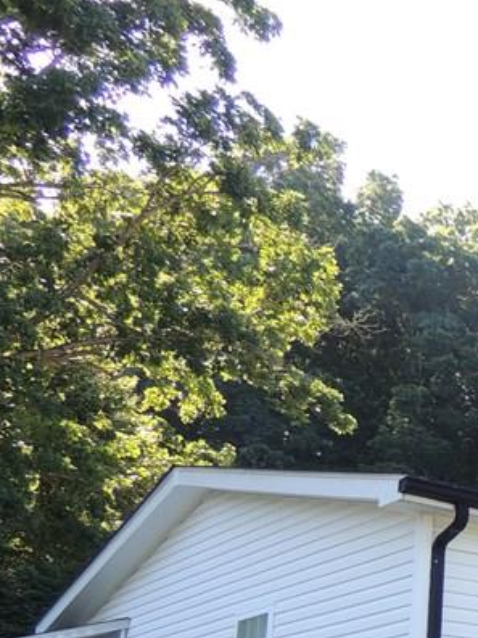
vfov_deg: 29.5
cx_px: 811
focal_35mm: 62
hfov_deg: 19.1
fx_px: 1142
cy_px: 607
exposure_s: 1/160
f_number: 3
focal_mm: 4.3
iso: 100
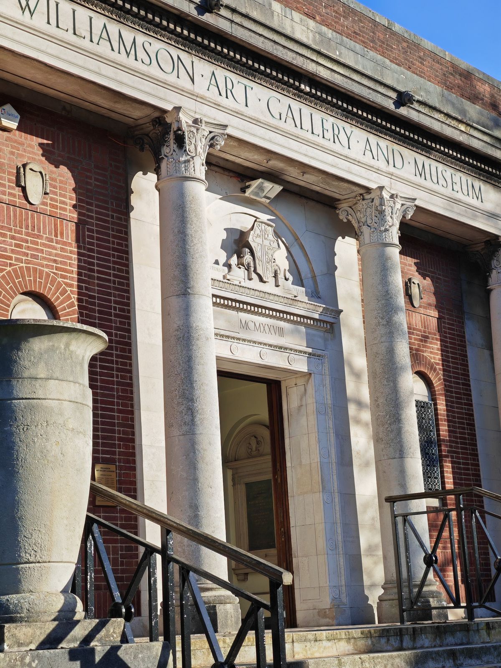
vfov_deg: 31.2
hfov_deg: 23.7
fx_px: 1196
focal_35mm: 62
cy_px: 334
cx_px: 250
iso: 50
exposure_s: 1/340
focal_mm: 6.38
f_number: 2.4
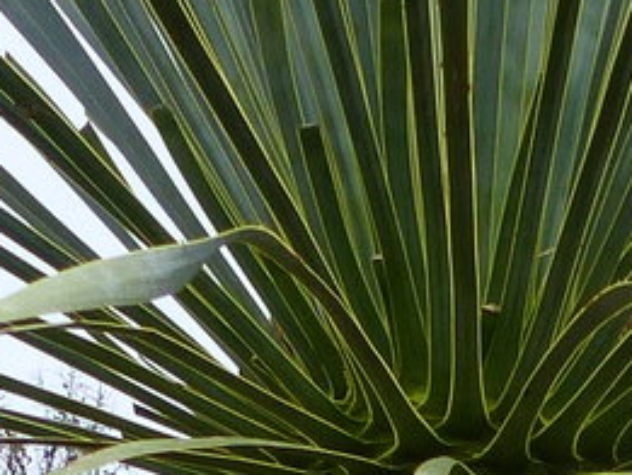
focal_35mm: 153
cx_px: 431
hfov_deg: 12.9
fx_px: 2795
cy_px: 1234
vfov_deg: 8.6
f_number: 4
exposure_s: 1/500
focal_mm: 4.5
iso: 100
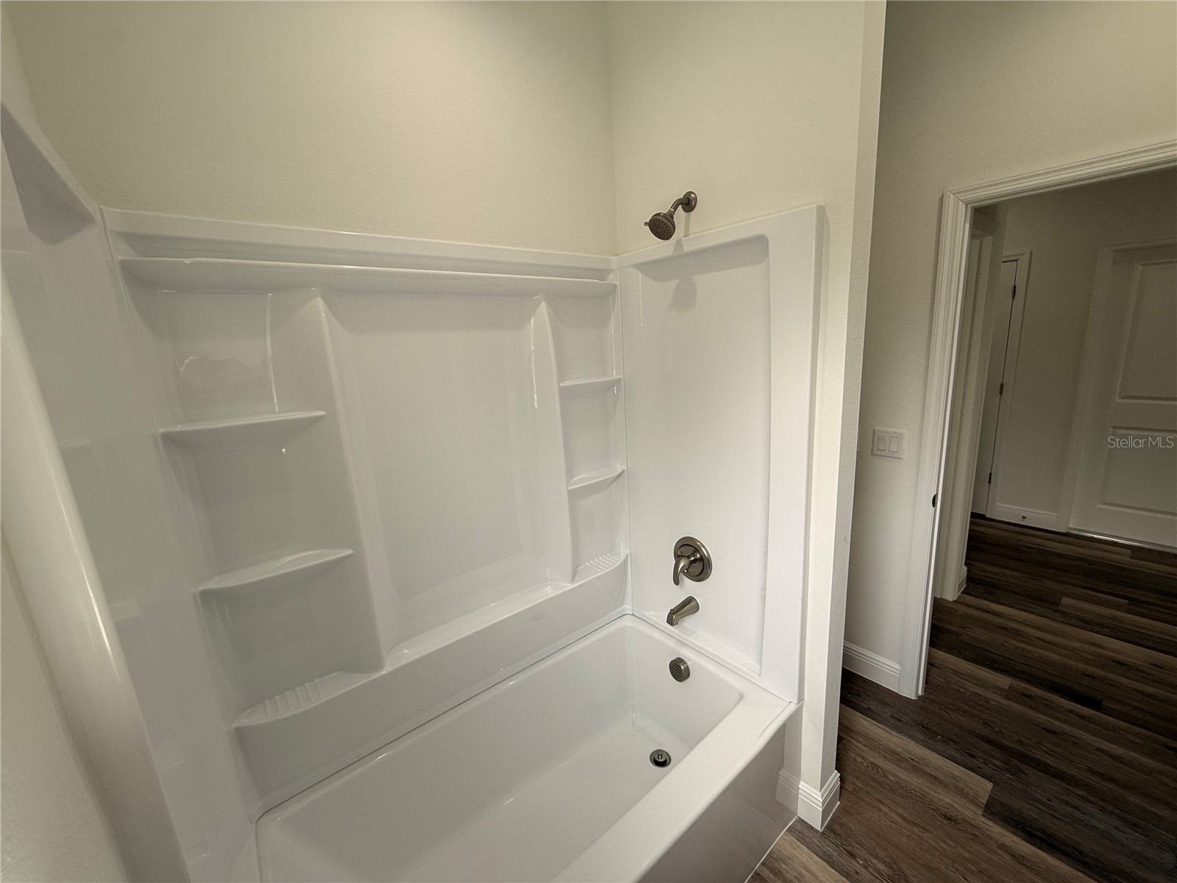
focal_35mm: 14
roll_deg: +3.5
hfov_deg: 102.1
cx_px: 588
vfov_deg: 85.7
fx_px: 476
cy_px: 442
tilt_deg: -12.2
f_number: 2.2
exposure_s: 1/137
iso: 50
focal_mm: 2.22
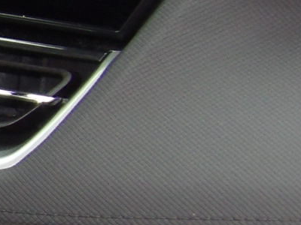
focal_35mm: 298
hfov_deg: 6.2
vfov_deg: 5.0
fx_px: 2591
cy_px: 195
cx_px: -571
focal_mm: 8.2
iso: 250
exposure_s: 1/30
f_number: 3.8
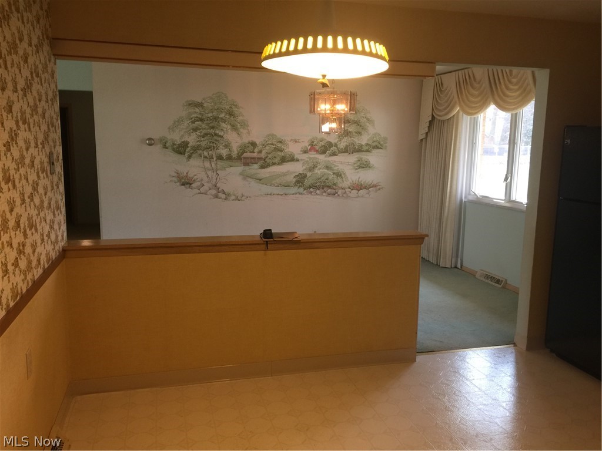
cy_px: 226
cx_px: 301
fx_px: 504
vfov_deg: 48.2
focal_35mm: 29
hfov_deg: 61.7
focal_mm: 4.15
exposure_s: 1/15
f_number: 2.2
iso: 32
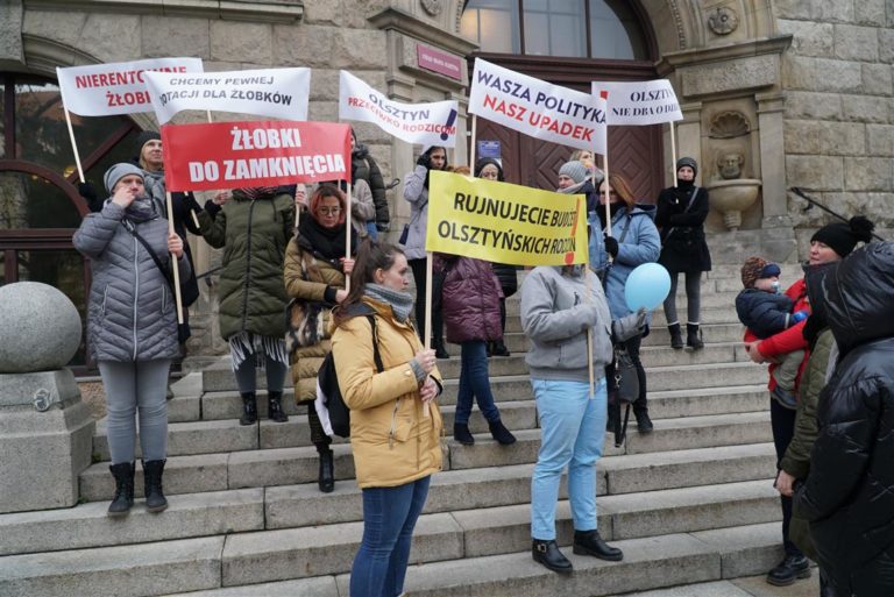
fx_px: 671
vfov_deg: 48.0
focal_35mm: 27
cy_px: 298
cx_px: 447
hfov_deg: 67.4
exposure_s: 1/160
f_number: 4
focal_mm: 18
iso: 320
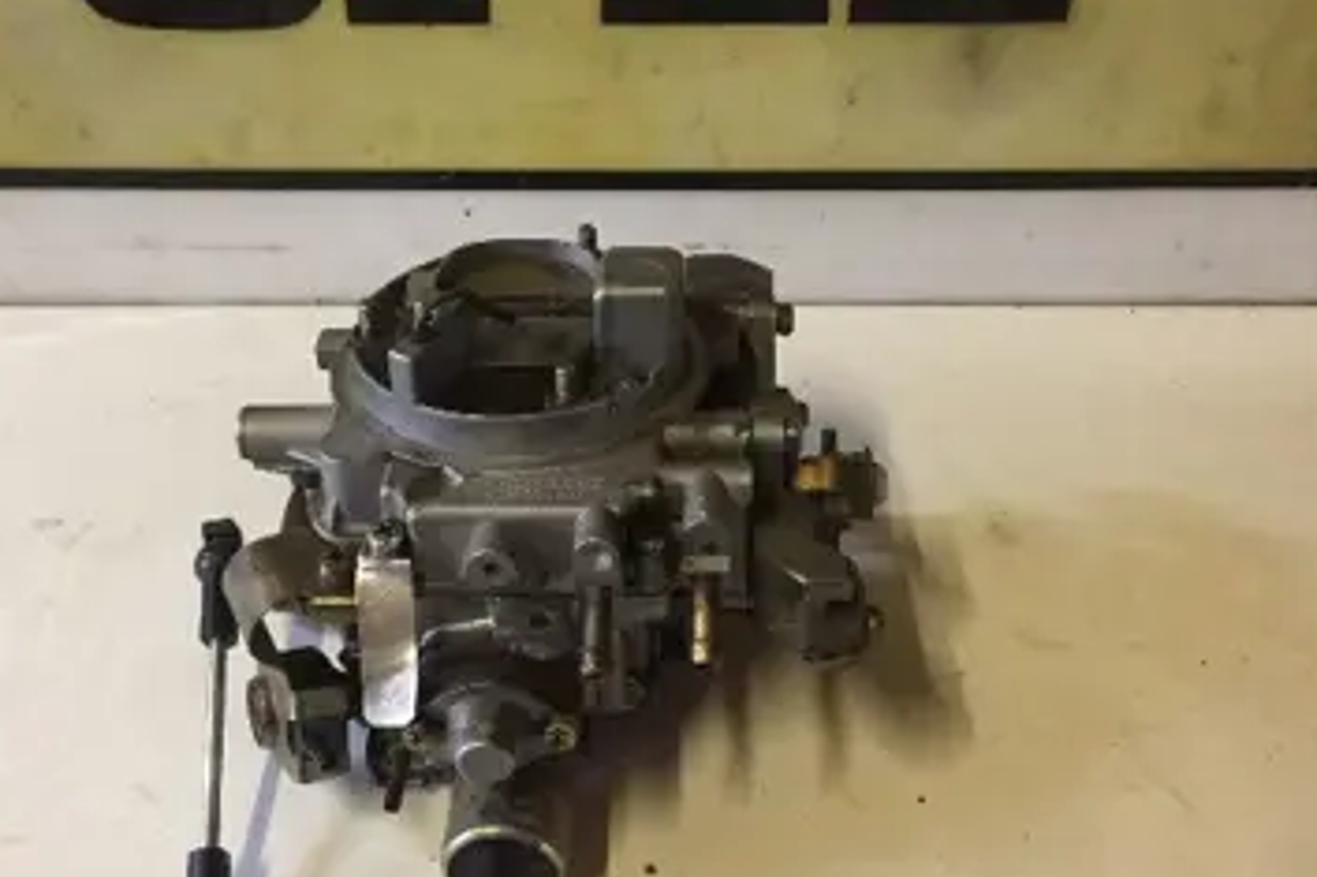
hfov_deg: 47.4
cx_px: 619
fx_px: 1499
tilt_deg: -39.0
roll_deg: -2.8
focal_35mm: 41
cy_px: 407
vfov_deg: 32.6
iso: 250
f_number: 2.2
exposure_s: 1/33
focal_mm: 4.15
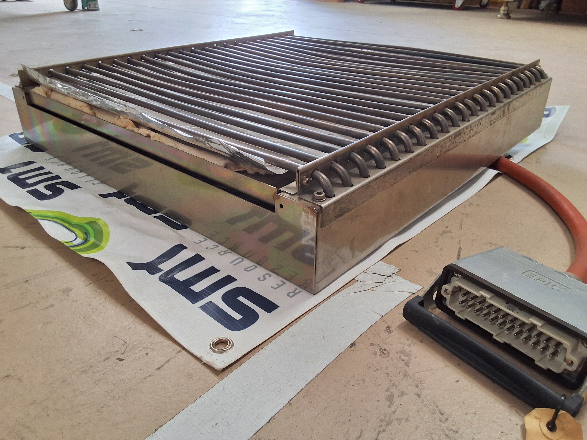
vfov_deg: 49.7
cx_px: 294
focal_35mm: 28
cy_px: 220
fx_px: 475
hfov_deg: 63.4
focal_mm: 2.91
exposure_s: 1/40
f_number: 1.9
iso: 80
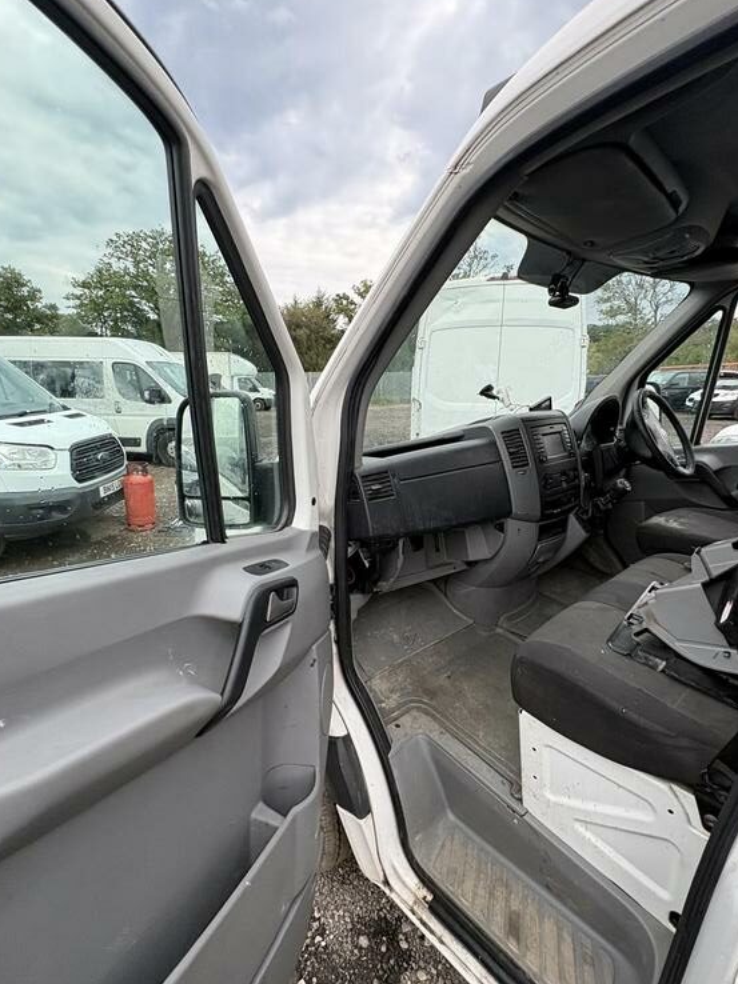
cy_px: 516
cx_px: 368
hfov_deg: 74.7
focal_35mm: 17
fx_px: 484
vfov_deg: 91.0
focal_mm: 2.22
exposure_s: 1/108
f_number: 2.2
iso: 64
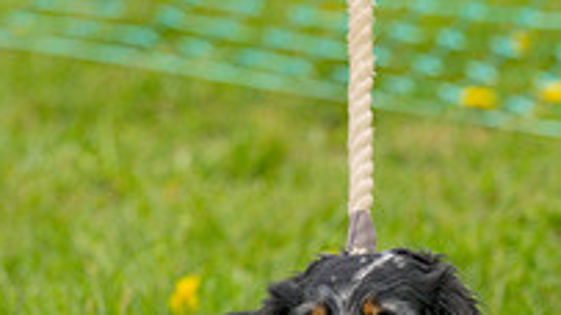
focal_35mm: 419
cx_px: 328
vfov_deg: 2.9
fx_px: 6230
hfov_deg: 5.2
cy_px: 575
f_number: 4.5
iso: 400
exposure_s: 1/2000
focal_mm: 120
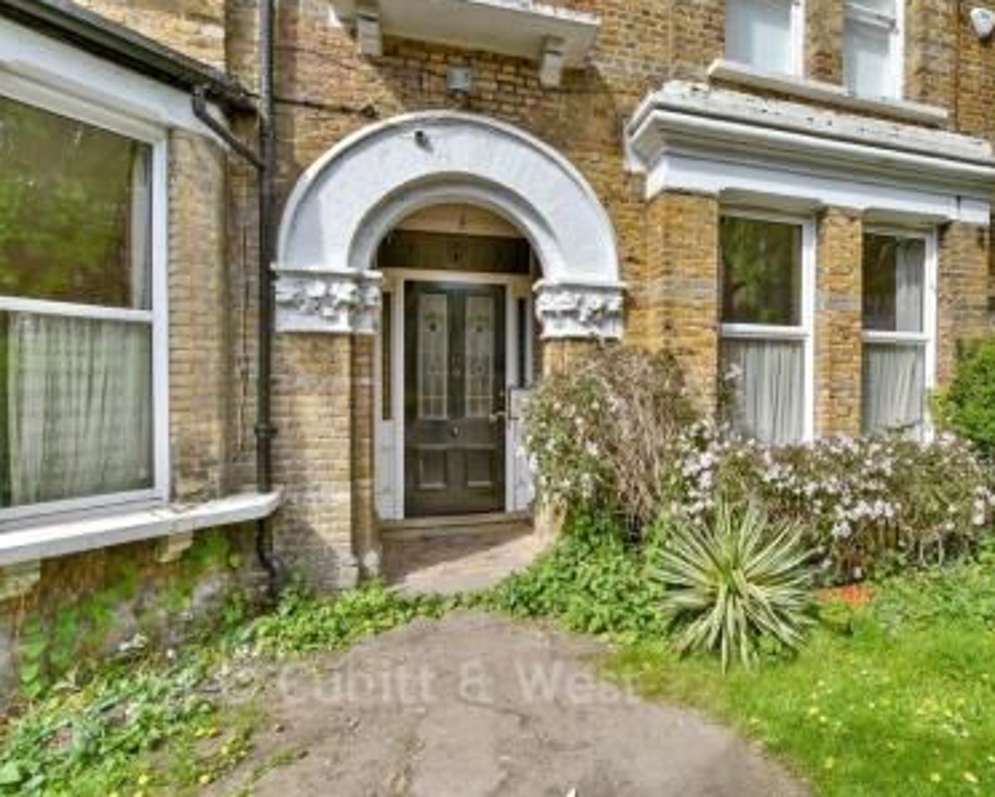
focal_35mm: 18
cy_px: 392
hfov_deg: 84.3
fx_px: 530
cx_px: 634
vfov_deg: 73.8
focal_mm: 10
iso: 160
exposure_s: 1/250
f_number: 8
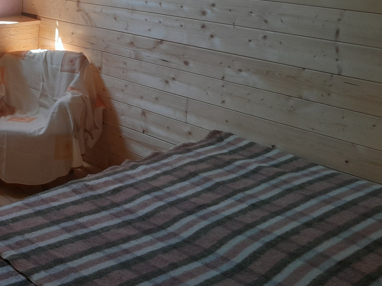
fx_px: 607
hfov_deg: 32.2
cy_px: 8
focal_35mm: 55
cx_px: 0
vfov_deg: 25.4
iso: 125
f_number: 1.8
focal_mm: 3.98
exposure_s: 1/50
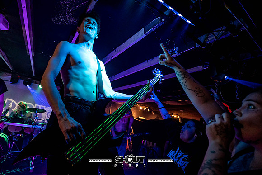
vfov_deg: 73.0
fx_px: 118
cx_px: 110
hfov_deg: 95.2
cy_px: 90
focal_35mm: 16
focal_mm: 14
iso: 3200
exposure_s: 1/160
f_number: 2.8
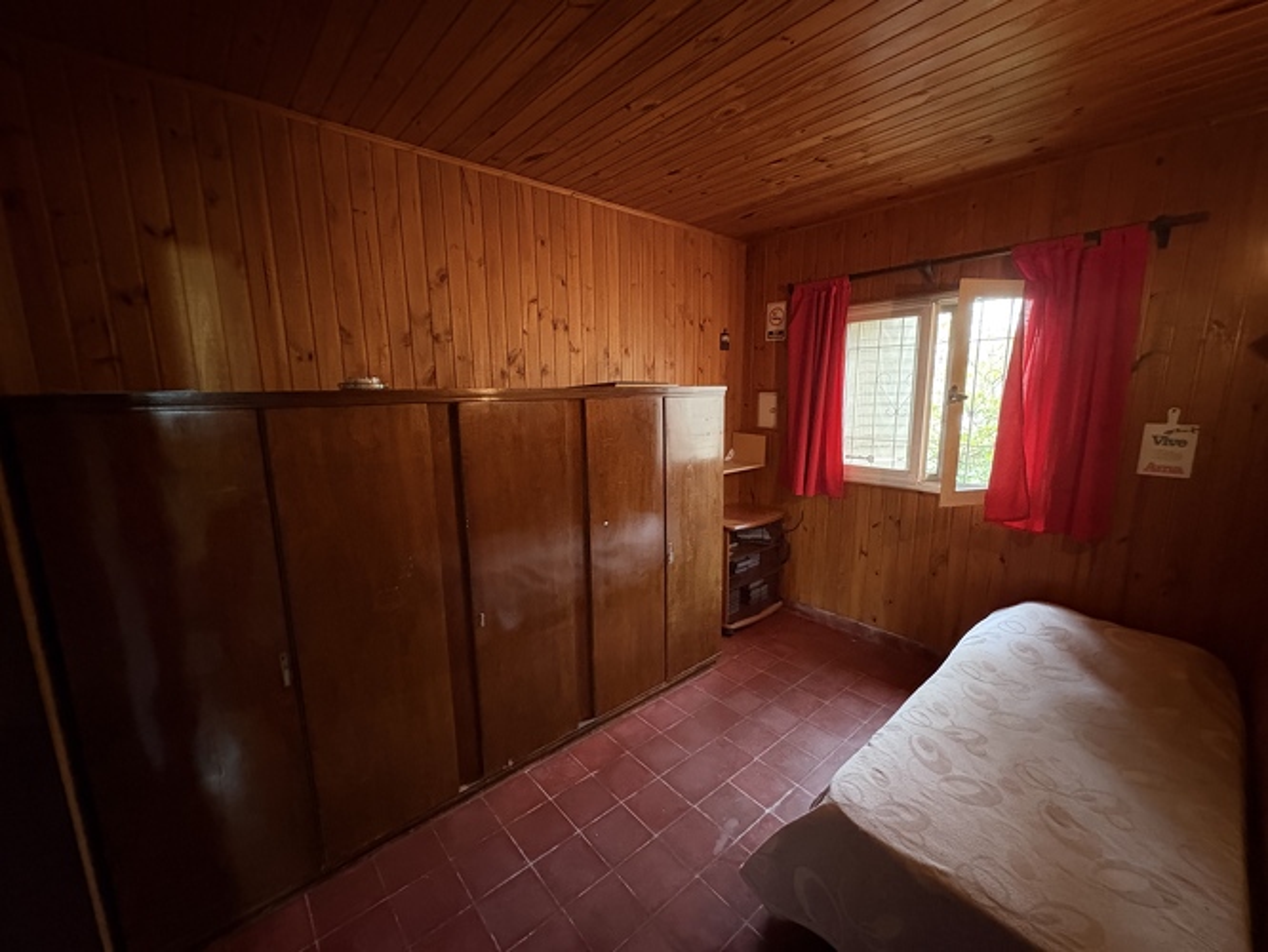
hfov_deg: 102.0
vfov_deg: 85.7
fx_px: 513
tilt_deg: -9.5
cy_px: 476
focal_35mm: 14
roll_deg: +1.4
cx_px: 634
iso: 1250
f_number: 2.2
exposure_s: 1/25
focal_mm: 2.22
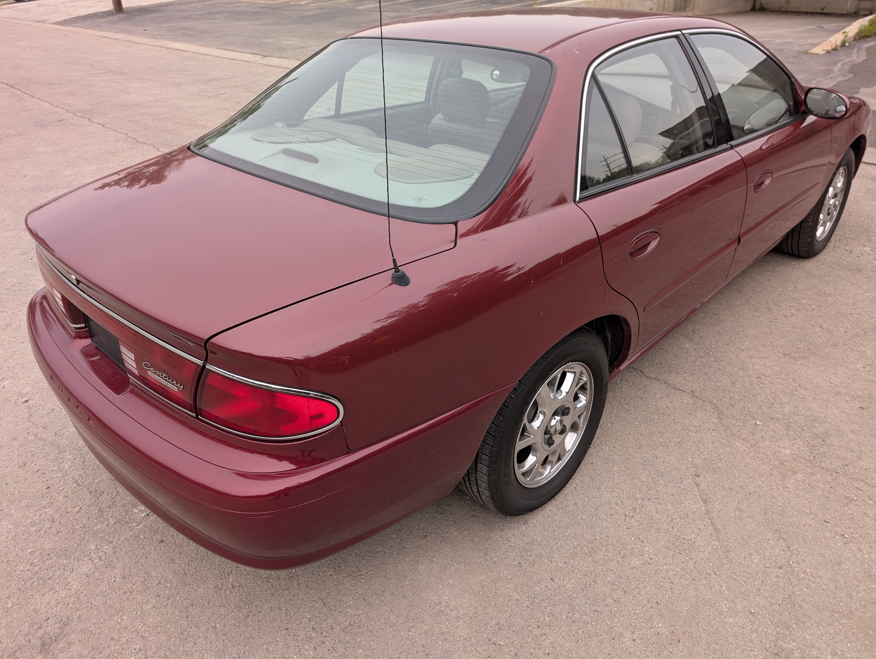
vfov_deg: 56.9
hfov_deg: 71.5
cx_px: 438
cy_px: 330
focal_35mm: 24
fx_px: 608
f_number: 1.68
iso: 20
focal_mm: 6.9
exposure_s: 1/60.4
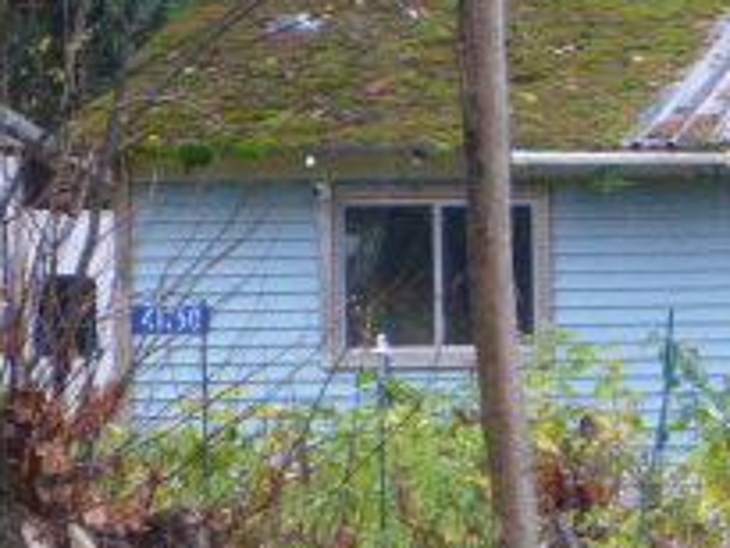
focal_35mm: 481
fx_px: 10150
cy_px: 260
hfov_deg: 4.1
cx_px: 965
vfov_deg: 3.1
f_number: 5.4
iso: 800
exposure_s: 1/50
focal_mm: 27.6
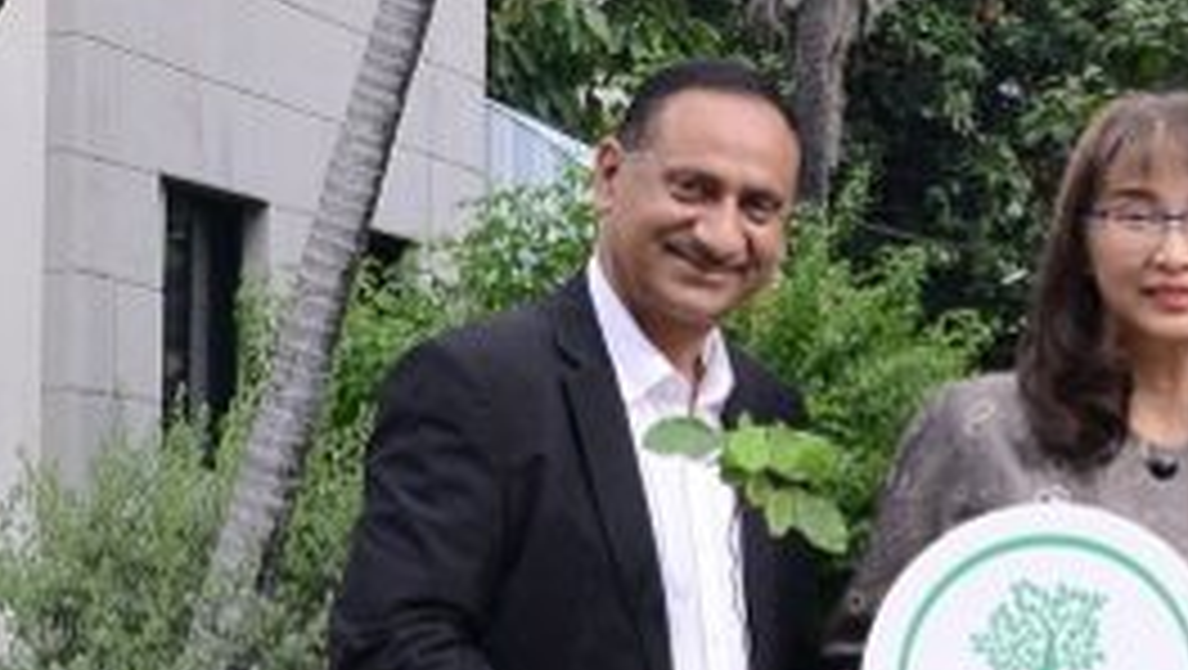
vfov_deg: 12.2
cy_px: 809
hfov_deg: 19.5
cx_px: 1708
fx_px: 3058
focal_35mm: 97
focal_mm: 32
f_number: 8
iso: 800
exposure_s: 1/250
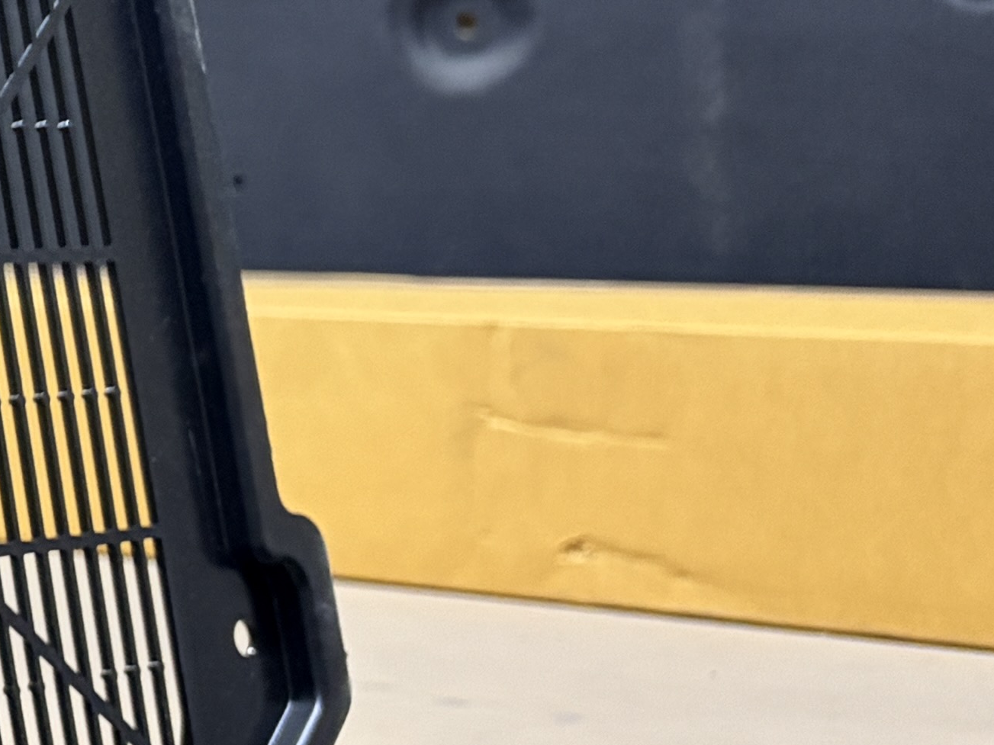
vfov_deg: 12.8
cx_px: -869
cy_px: -38
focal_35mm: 114
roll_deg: +0.8
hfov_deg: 14.8
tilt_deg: +3.6
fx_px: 3273
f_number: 1.6
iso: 320
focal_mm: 5.96
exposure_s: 1/50
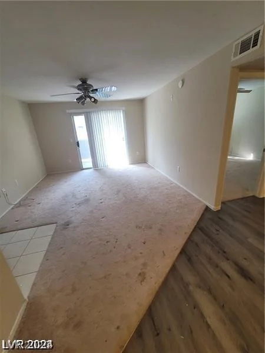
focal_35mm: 13
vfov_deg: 106.2
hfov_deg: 89.9
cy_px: 176
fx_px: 133
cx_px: 132
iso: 200
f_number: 2.2
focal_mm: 2.2
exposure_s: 1/60
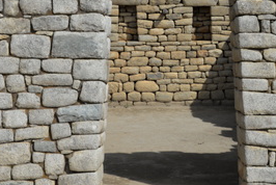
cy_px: 51
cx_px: 196
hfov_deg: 21.5
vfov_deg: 14.5
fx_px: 721
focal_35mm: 94
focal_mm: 50
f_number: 8
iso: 100
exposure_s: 1/250
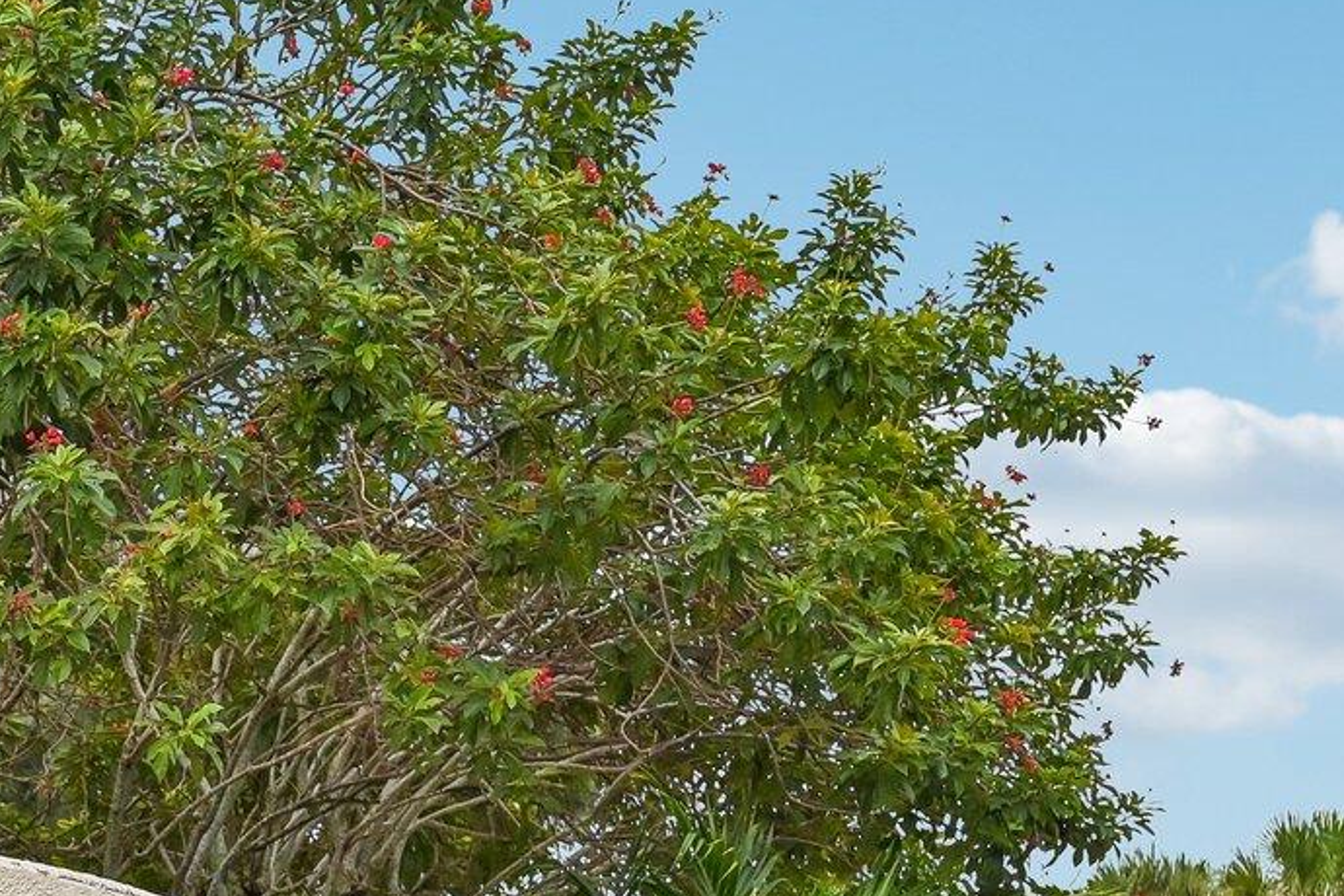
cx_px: -203
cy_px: 1306
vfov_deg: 14.4
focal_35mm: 89
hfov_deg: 21.5
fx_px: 3322
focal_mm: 30
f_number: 4
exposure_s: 1/800
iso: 1250
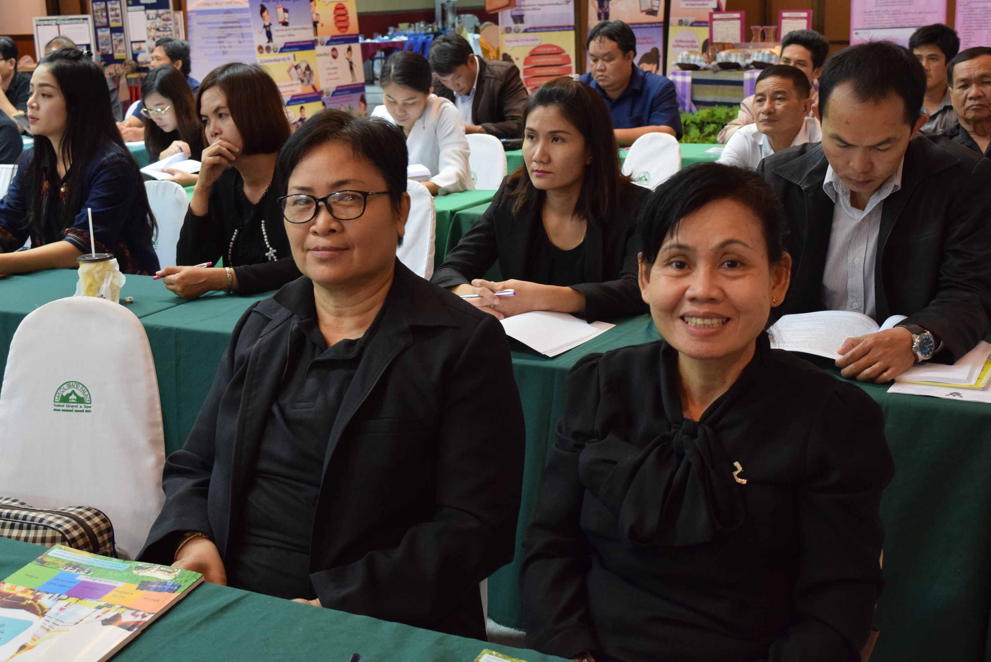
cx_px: 493
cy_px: 336
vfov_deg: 28.4
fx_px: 1309
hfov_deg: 41.5
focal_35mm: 48
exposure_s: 1/13
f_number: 5.6
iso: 1600
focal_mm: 31
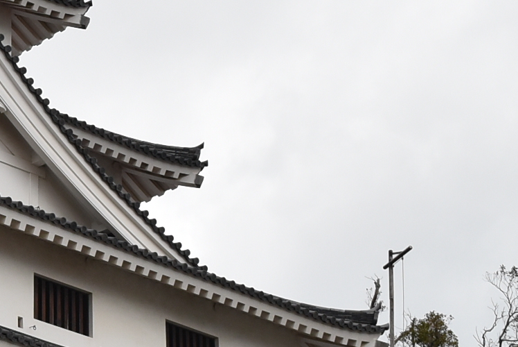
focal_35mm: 138
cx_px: -238
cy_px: 229
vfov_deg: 10.0
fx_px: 1987
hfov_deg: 14.0
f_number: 6.3
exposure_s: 1/640
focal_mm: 23
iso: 400
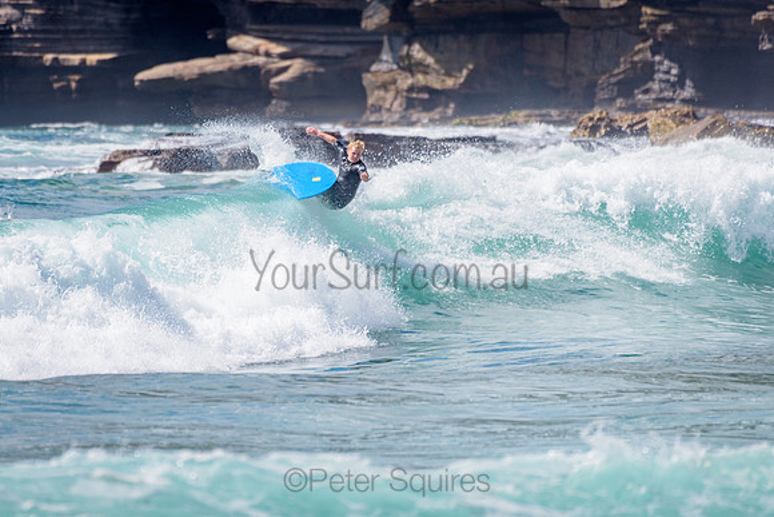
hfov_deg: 3.4
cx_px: 299
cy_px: 203
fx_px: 13184
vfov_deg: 2.2
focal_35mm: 613
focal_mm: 500
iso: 110
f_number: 5.6
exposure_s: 1/2000
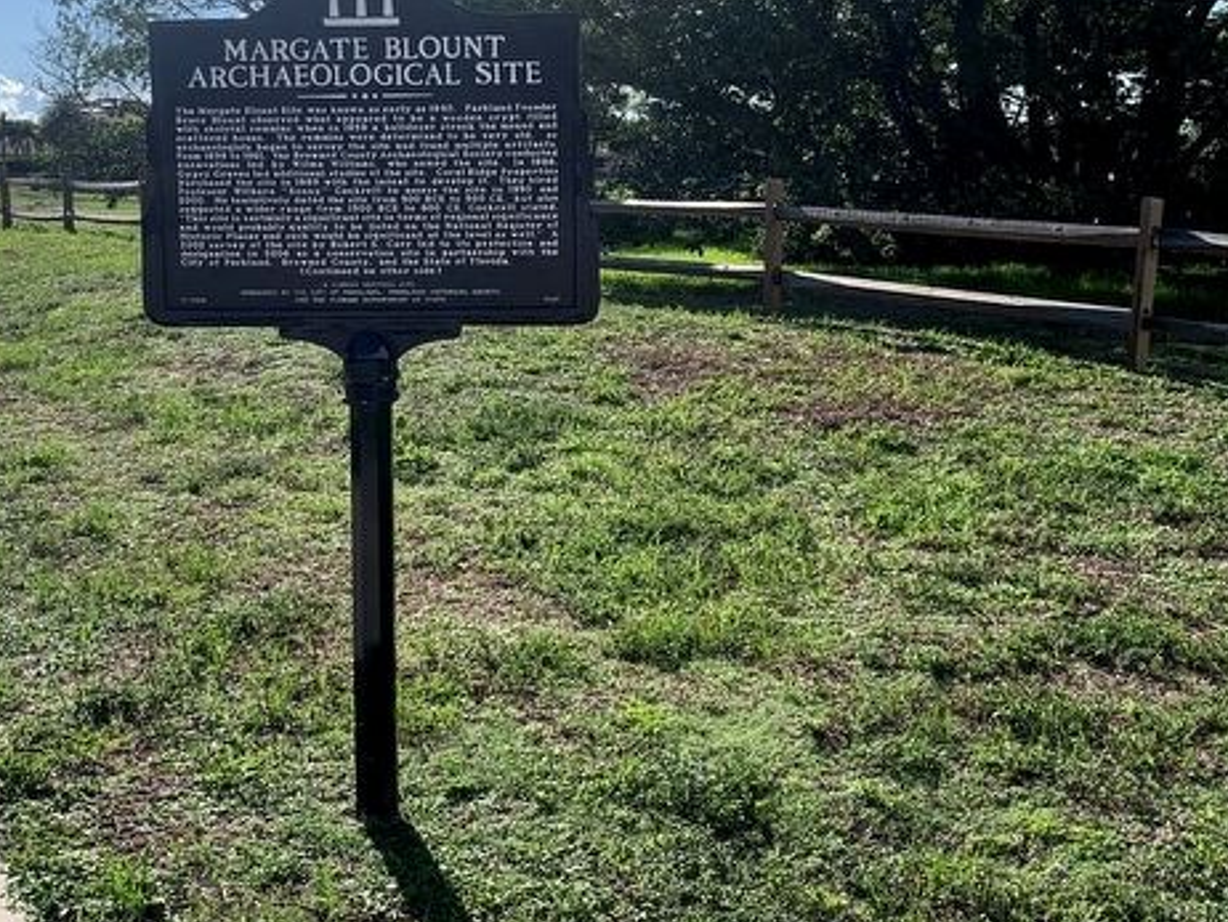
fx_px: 1597
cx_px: 601
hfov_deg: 42.1
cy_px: 322
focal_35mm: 45
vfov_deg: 32.0
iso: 25
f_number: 1.8
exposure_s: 1/2421
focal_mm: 4.25
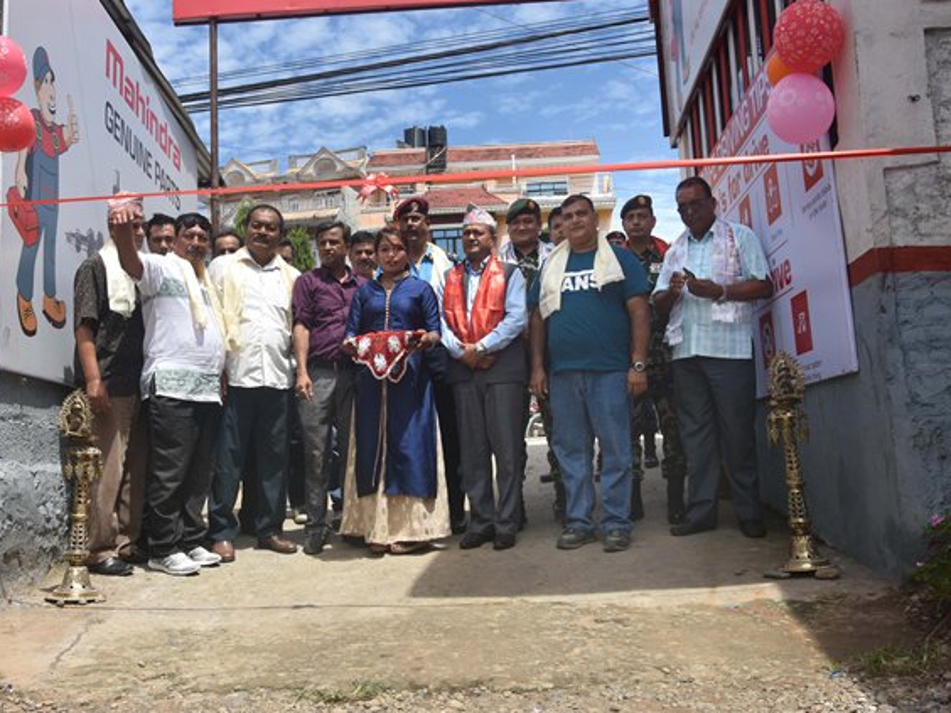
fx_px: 989
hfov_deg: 51.3
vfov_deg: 39.7
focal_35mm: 36
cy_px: 358
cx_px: 454
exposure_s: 1/500
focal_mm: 22
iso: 220
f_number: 8
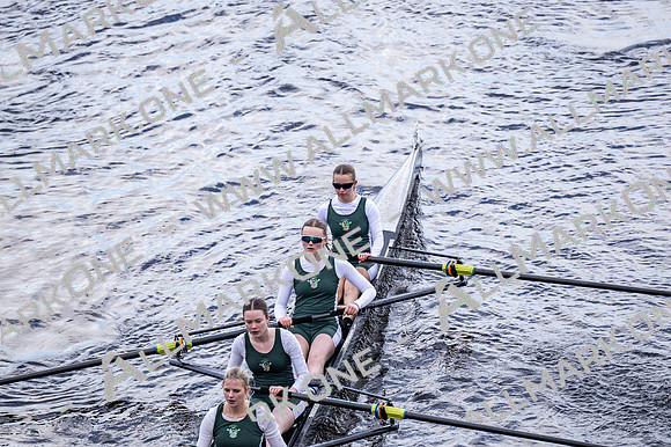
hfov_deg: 6.9
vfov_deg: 4.6
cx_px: 336
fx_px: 5588
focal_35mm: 300
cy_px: 224
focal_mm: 200
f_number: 2.8
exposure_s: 1/2000
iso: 720
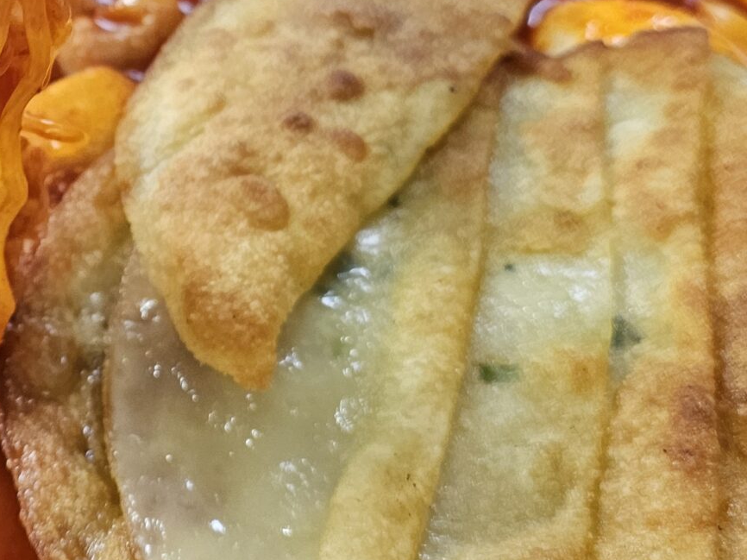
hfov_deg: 27.0
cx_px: 2
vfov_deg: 21.4
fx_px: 1467
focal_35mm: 68
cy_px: 126
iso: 160
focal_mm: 6.3
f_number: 1.7
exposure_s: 1/120
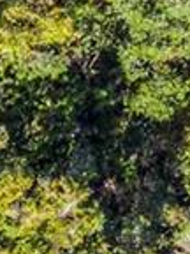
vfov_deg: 6.6
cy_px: 167
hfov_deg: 4.0
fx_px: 2188
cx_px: -954
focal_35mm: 299
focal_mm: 10.26
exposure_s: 1/160
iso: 100
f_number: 4.5
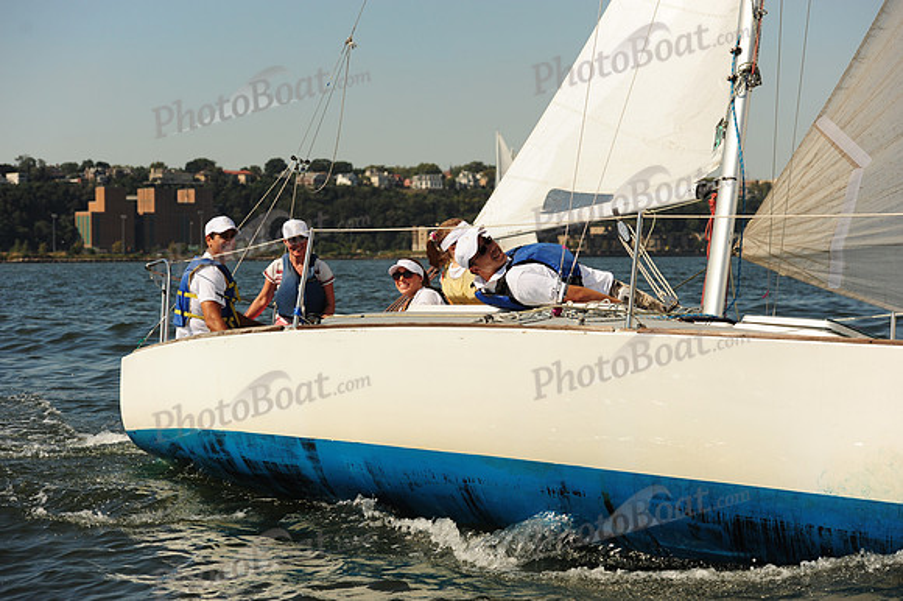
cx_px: 452
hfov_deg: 27.0
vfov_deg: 18.2
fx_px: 1880
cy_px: 300
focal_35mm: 75
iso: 320
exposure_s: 1/1250
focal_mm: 75
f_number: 5.6
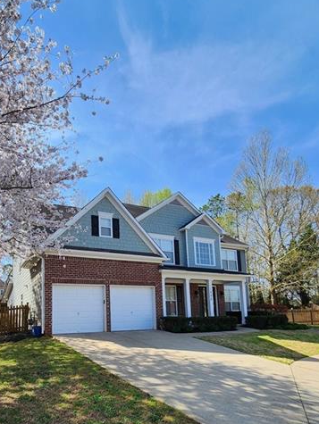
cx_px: 102
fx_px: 258
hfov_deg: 61.7
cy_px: 289
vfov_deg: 76.0
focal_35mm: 21
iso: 50
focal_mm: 2.2
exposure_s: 1/1272
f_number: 2.2
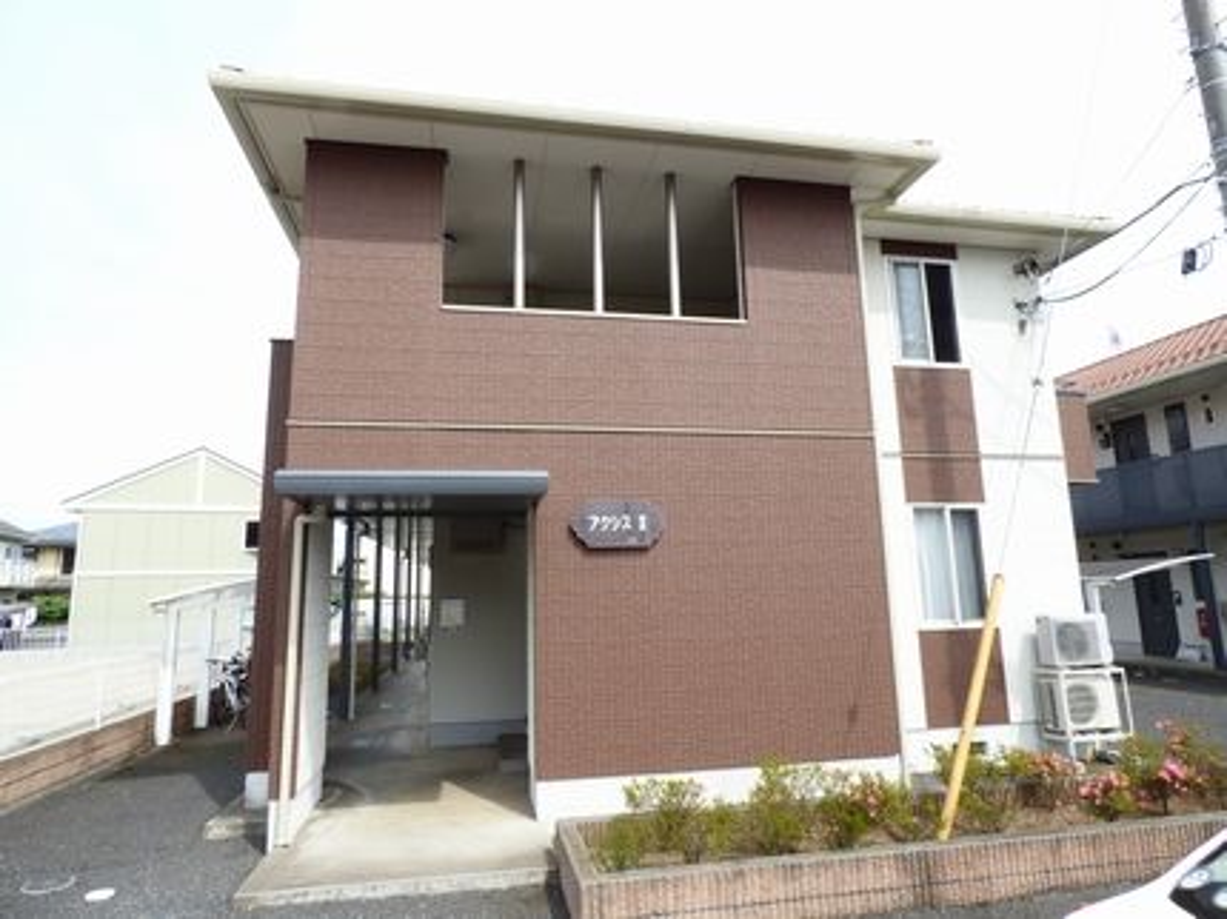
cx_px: 614
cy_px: 460
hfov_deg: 81.8
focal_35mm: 20
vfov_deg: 65.9
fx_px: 709
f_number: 5
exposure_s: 1/250
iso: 100
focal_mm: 3.58
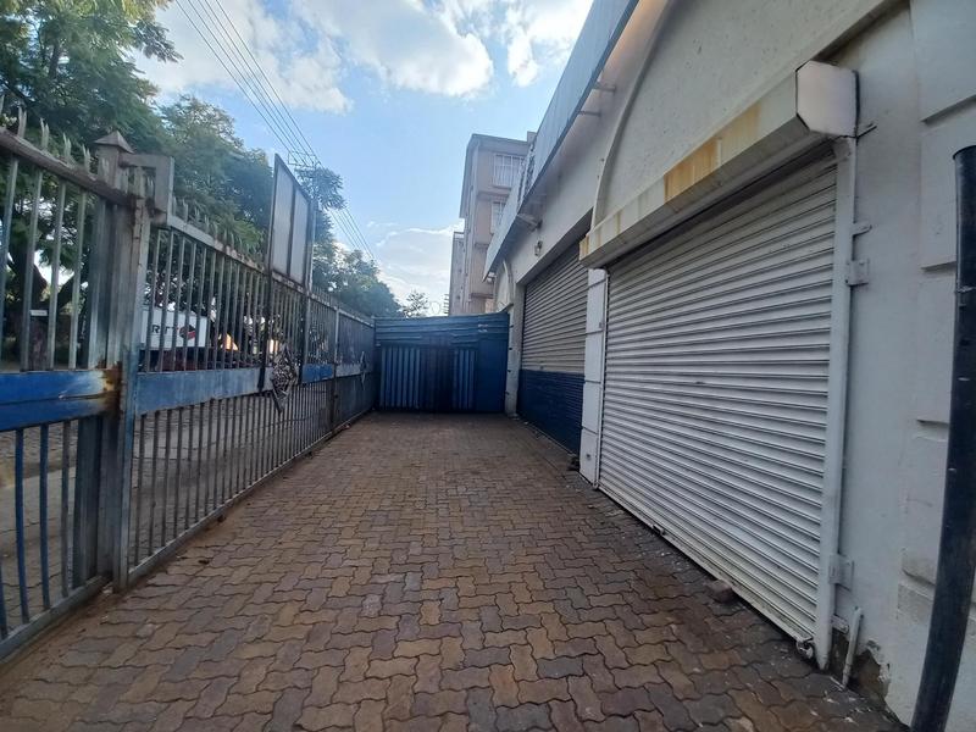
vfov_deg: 89.9
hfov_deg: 106.2
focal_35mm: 13
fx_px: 367
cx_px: 488
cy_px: 366
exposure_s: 1/358
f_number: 2.2
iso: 40
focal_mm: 1.42
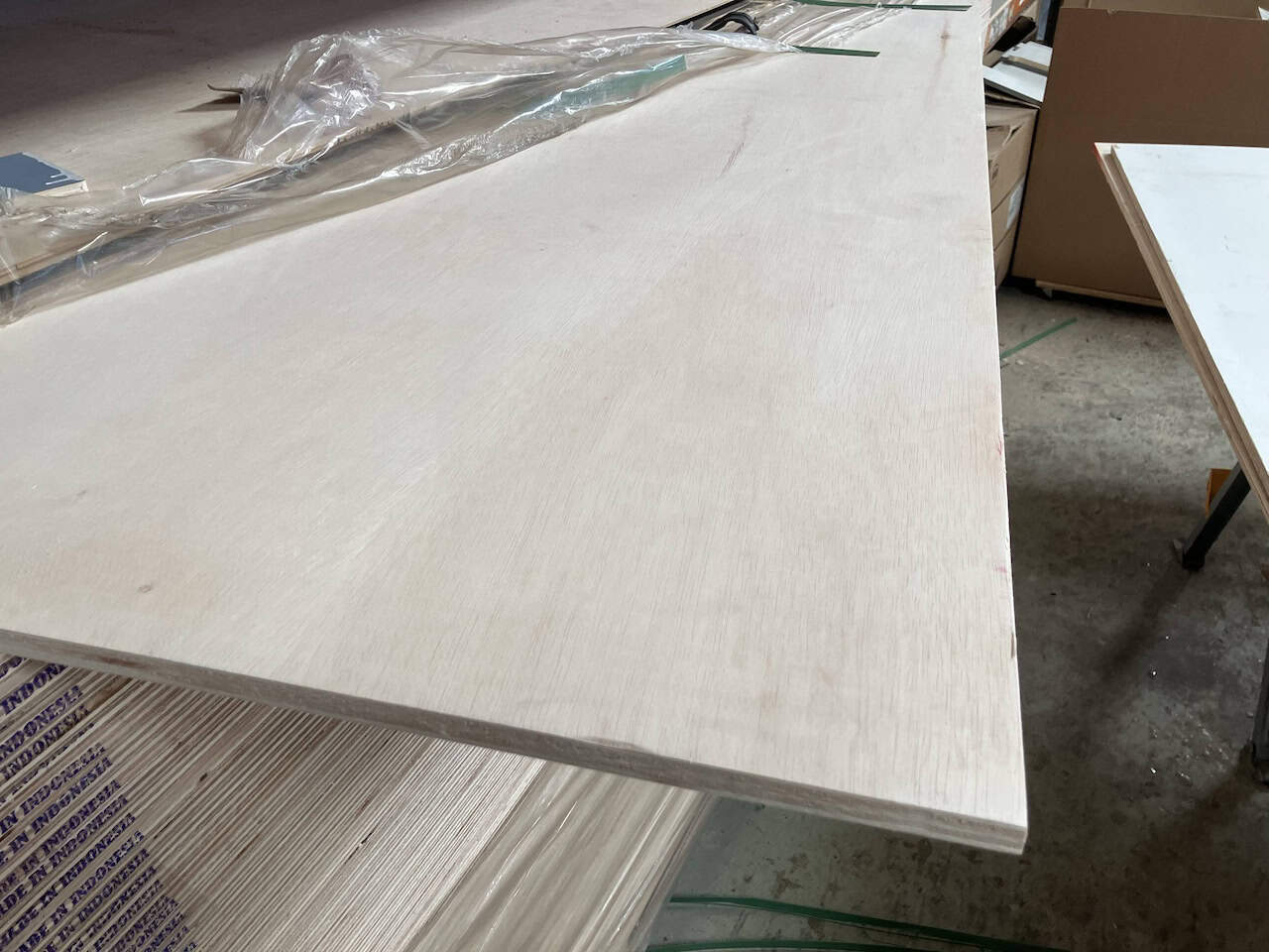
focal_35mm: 28
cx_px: 634
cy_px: 476
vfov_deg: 49.7
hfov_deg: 63.4
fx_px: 1026
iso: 80
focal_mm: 4
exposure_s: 1/121
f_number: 1.8
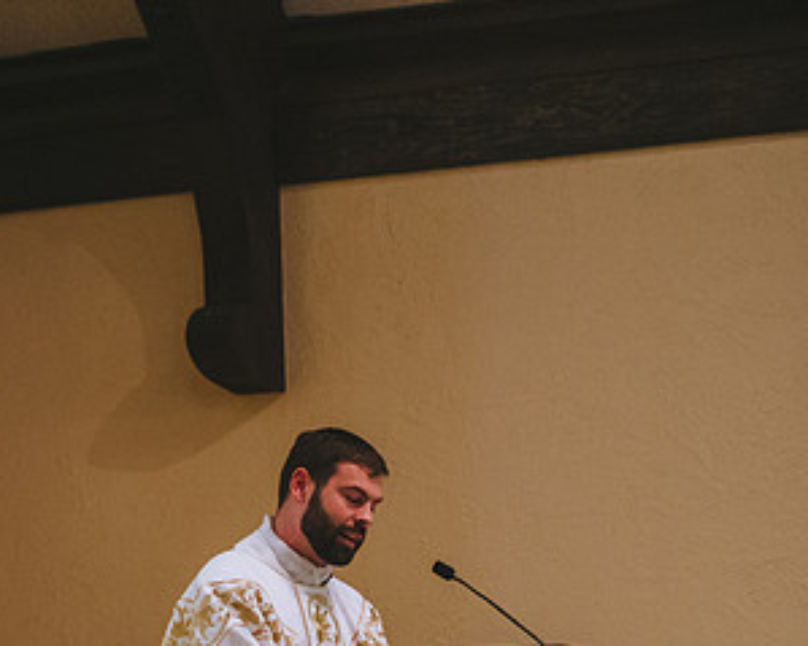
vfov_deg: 8.1
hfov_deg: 10.1
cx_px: 122
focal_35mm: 191
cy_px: 501
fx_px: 4566
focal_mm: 105
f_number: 2.8
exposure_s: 1/400
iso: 4000
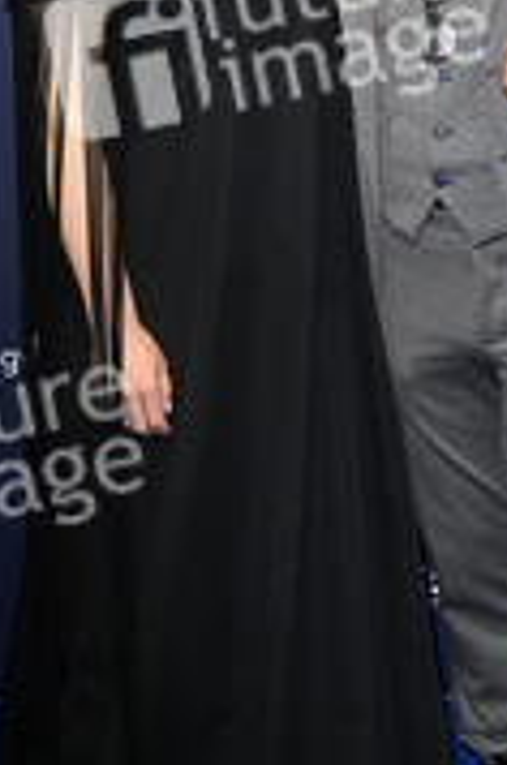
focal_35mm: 90
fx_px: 1909
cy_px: 254
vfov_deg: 22.6
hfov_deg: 15.1
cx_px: 391
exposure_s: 1/200
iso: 800
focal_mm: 40
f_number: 5
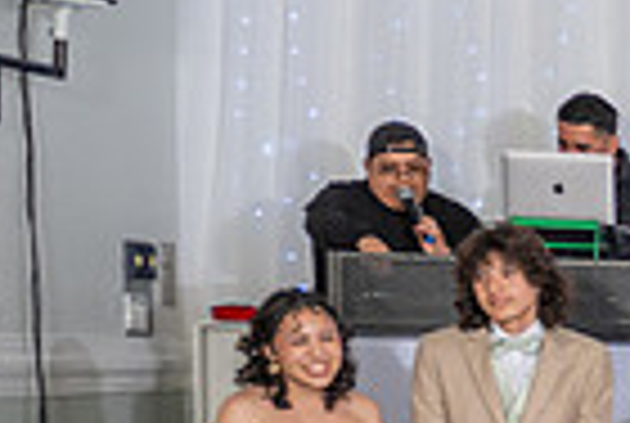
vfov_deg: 8.4
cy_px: 592
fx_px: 2841
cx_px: 1874
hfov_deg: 9.8
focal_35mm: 162
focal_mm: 24
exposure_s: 1/200
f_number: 3.5
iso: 500
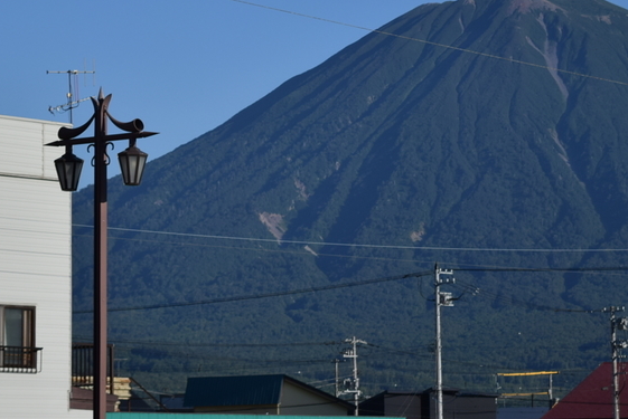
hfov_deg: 13.3
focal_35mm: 154
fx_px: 2688
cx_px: 265
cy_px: 34
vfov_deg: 8.9
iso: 100
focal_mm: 48
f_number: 5.3
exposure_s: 1/1250
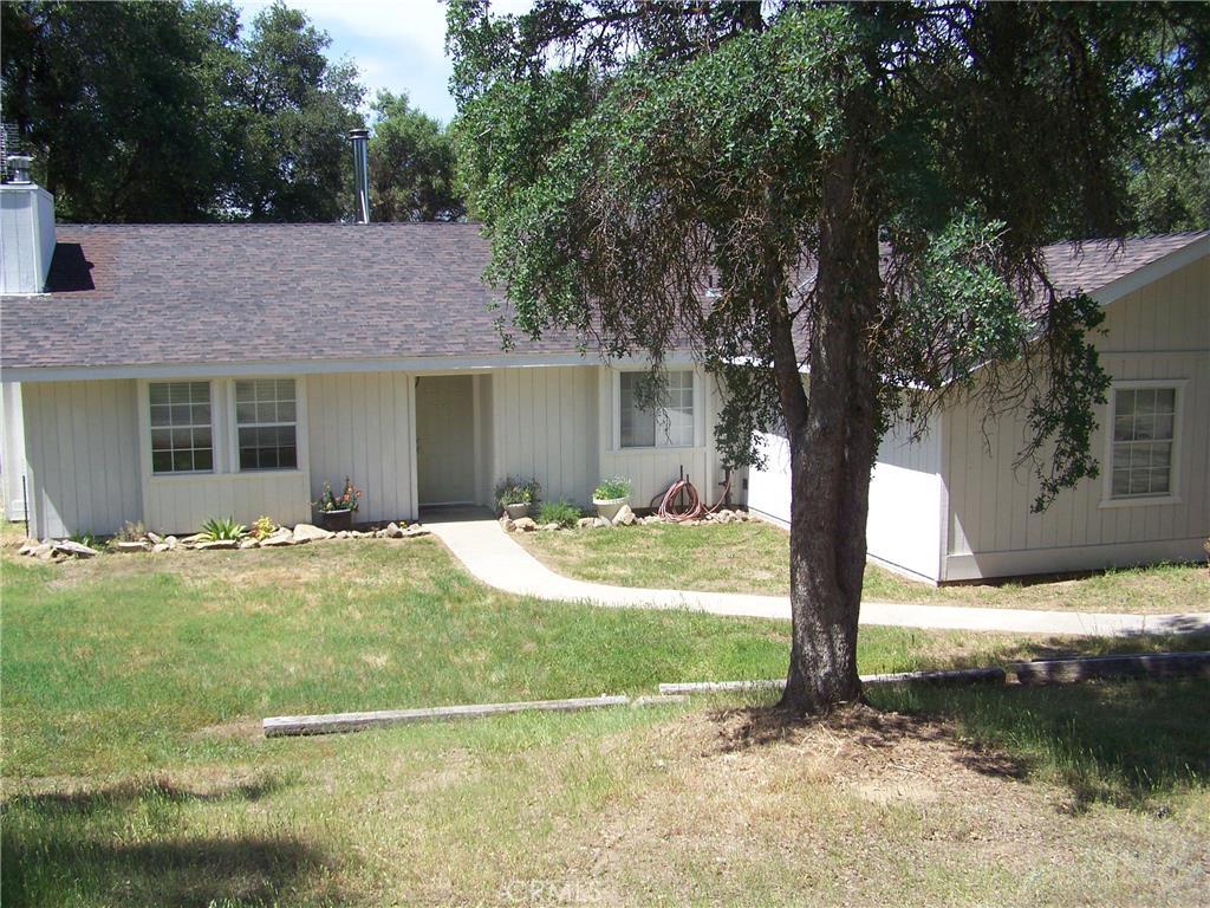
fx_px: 1328
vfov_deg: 37.7
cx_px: 605
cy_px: 454
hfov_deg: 49.0
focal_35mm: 38
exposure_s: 1/320
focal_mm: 6.3
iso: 64
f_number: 4
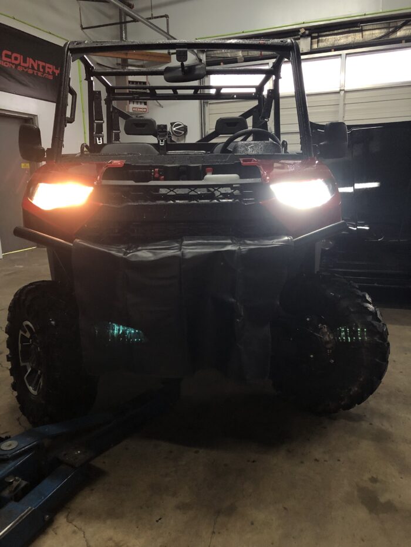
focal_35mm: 28
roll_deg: +0.6
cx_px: 206
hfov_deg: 49.8
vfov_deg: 63.4
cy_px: 274
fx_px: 443
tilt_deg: -11.4
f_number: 1.8
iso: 64
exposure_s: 1/15
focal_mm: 3.99
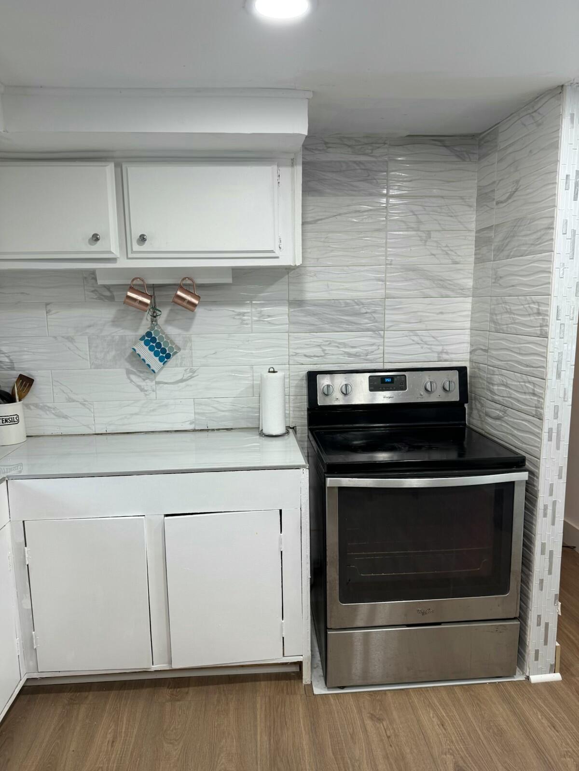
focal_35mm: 24
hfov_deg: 56.8
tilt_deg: -9.5
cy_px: 386
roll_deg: +0.6
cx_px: 290
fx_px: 535
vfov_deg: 71.6
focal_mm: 6.76
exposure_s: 1/120
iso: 125
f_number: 1.78
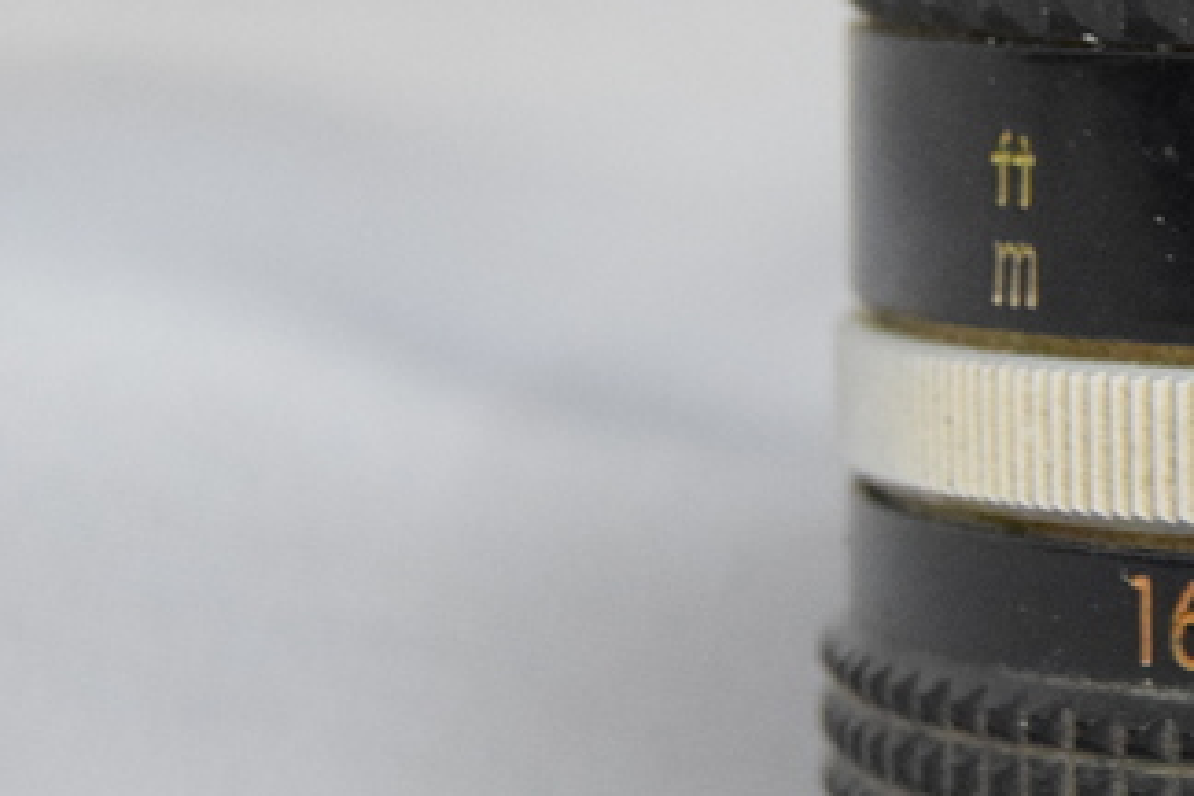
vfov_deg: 4.9
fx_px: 9220
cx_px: 2056
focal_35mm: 278
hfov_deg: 7.2
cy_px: 199
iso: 3200
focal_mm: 50
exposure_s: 1/125
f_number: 8
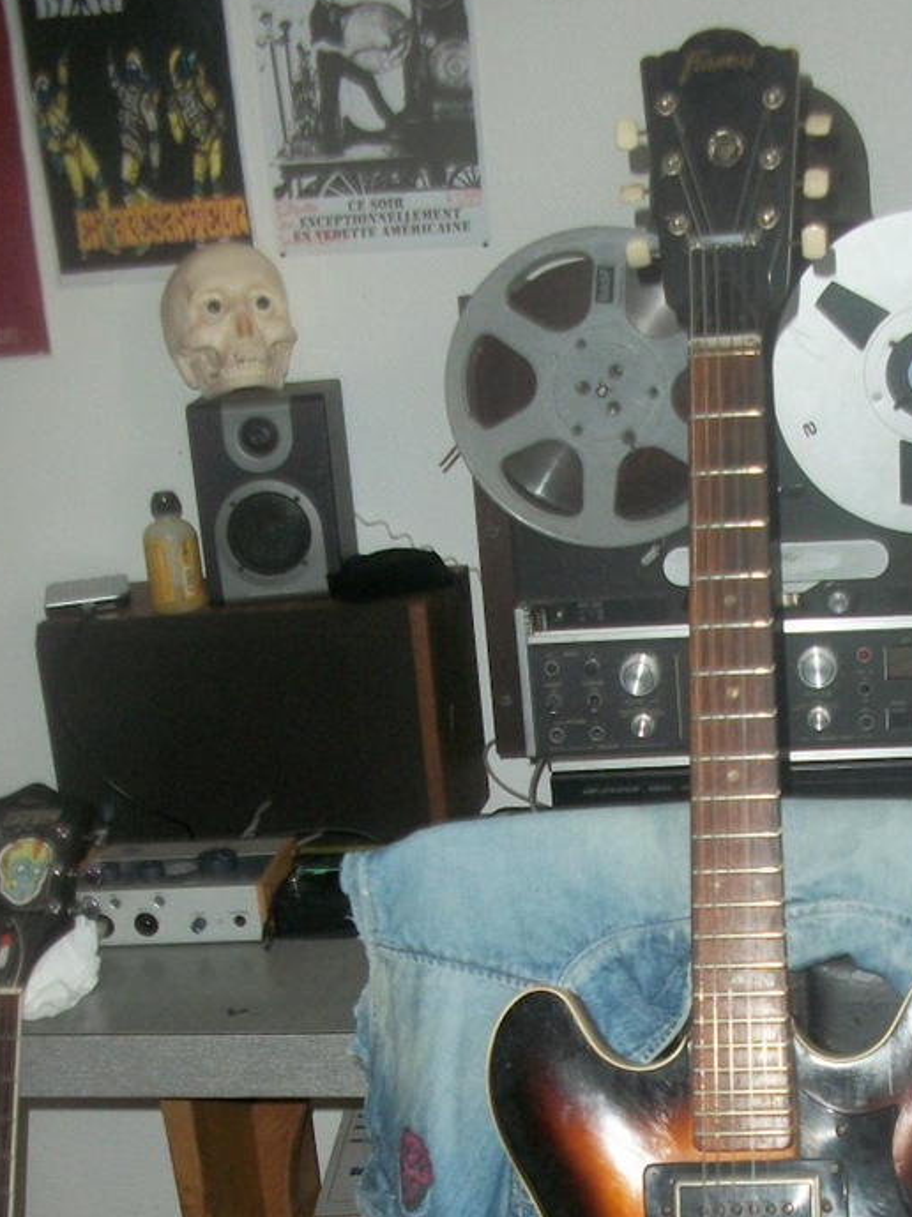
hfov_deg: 23.6
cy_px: 1033
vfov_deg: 30.6
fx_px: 2145
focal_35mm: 61
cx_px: 742
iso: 160
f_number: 3.1
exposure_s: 1/30
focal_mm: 6.3
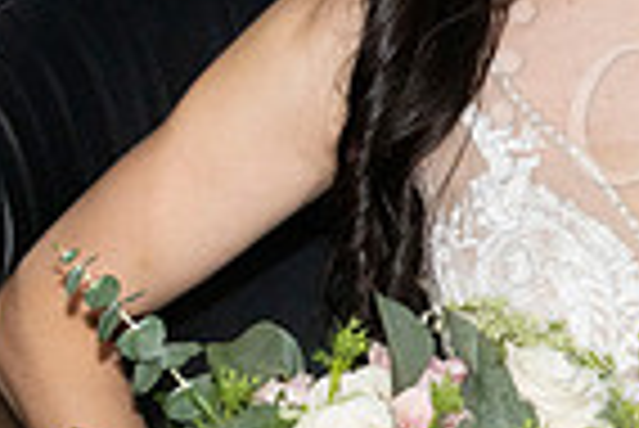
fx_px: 5632
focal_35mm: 317
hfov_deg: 6.4
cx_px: 836
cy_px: 131
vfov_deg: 4.3
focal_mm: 70
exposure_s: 1/50
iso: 1000
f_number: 5.6
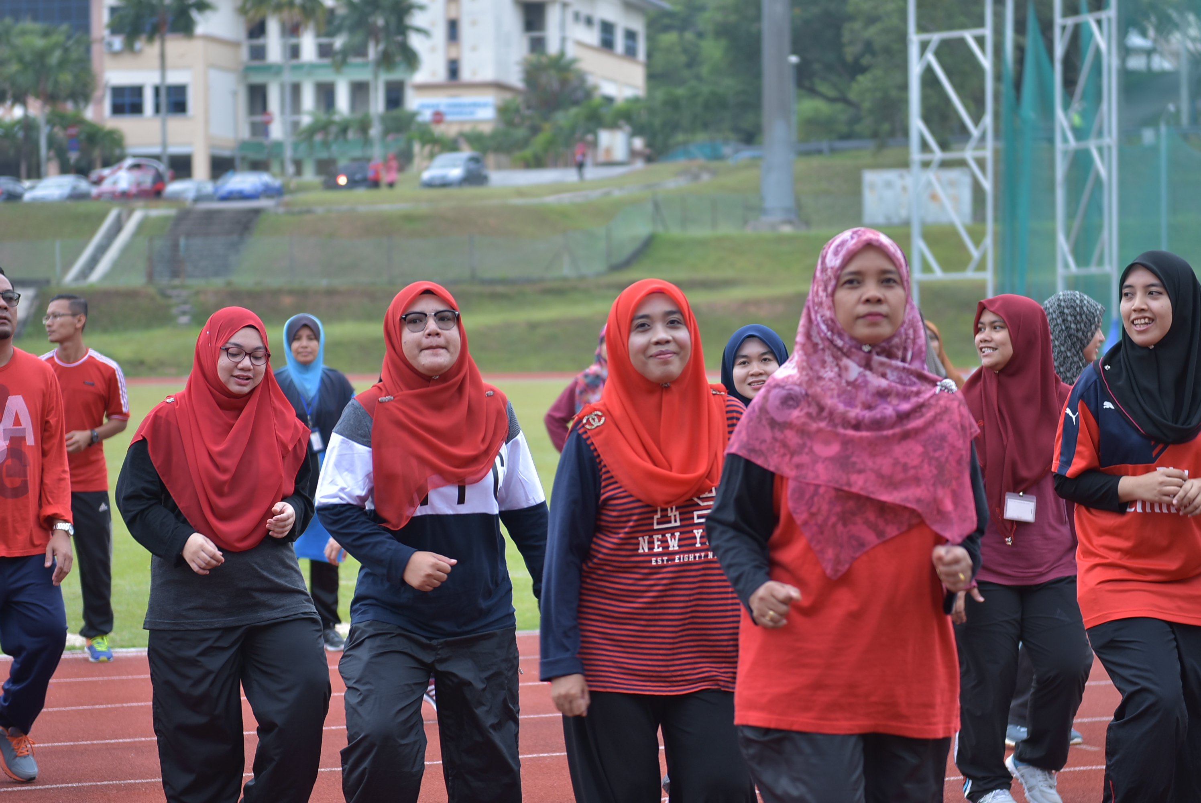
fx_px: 3506
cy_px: 402
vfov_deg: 13.1
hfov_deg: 19.4
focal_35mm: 105
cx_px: 600
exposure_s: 1/200
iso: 100
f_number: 2.8
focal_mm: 70
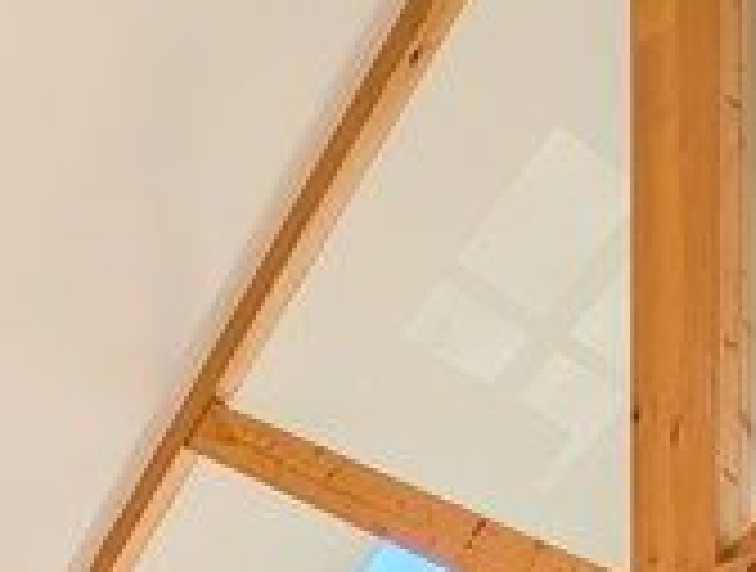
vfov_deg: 16.3
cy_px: 1266
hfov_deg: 29.1
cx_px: -153
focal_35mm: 57
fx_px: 1248
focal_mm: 2.02
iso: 54
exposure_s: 1/563
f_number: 1.7
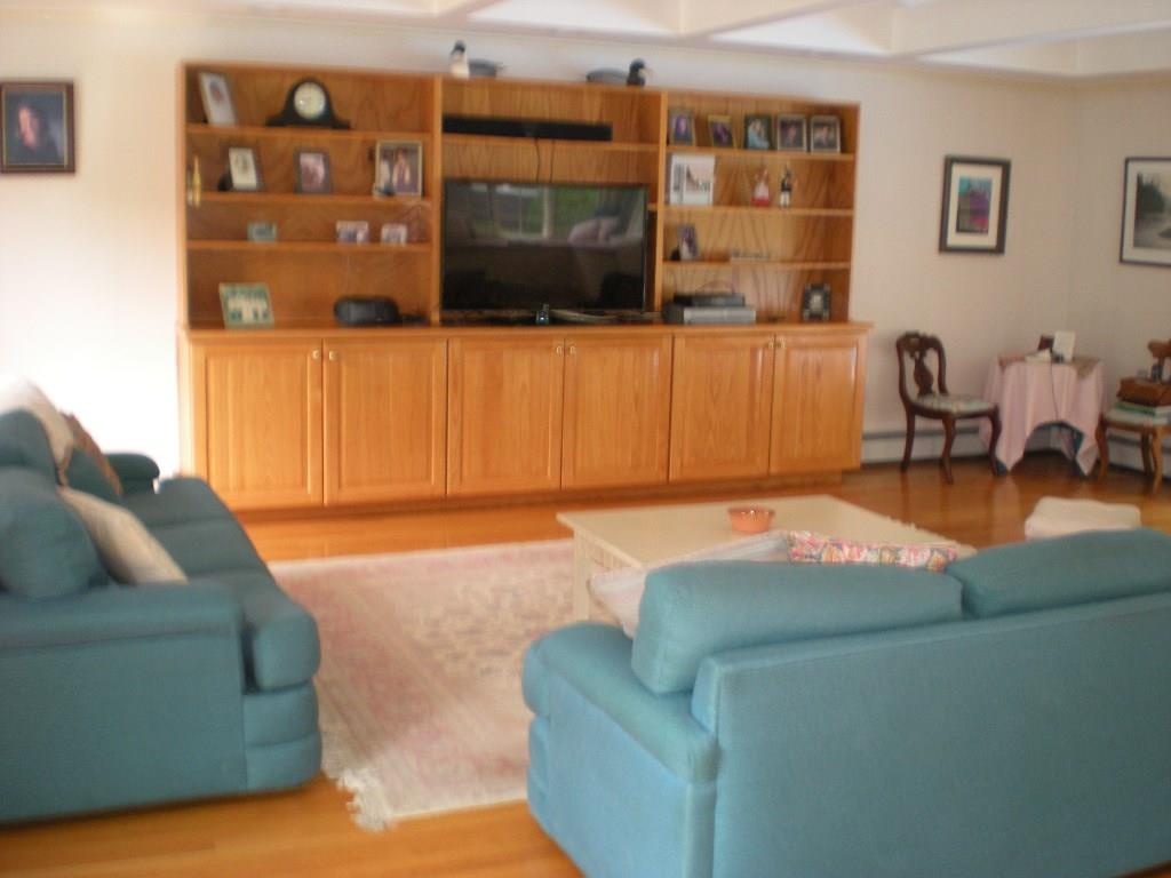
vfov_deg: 37.7
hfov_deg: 49.0
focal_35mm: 38
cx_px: 586
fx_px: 1285
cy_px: 439
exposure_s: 1/30
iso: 217
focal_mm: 6.3
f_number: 3.1
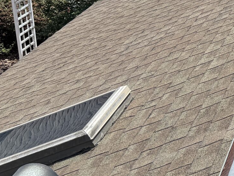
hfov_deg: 19.0
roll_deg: -4.0
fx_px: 568
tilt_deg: -18.4
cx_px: 393
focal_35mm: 84
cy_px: -18
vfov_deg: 17.0
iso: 80
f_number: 1.78
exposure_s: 1/4049
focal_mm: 6.76
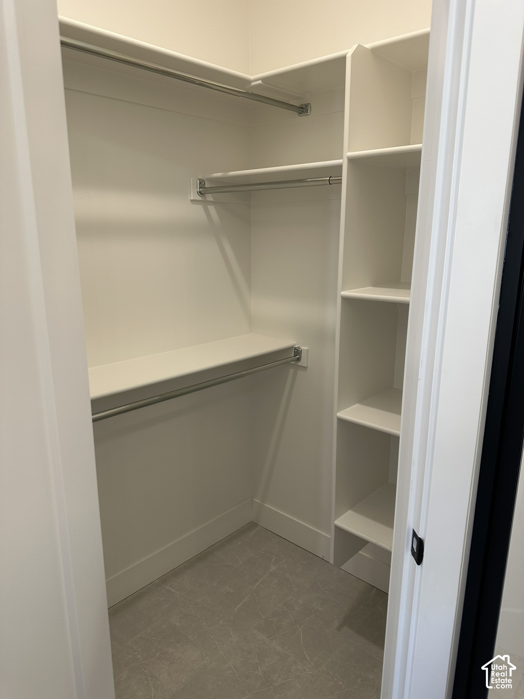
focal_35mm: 24
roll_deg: -1.0
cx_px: 262
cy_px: 350
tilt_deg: -12.9
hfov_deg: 56.8
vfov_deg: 71.6
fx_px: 484
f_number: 1.78
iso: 80
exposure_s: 1/120
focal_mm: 6.86
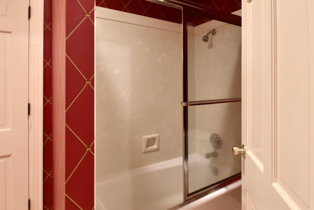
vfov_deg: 68.8
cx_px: 158
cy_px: 106
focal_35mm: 18
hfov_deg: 91.5
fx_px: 153
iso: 400
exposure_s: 1
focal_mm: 11
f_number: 18
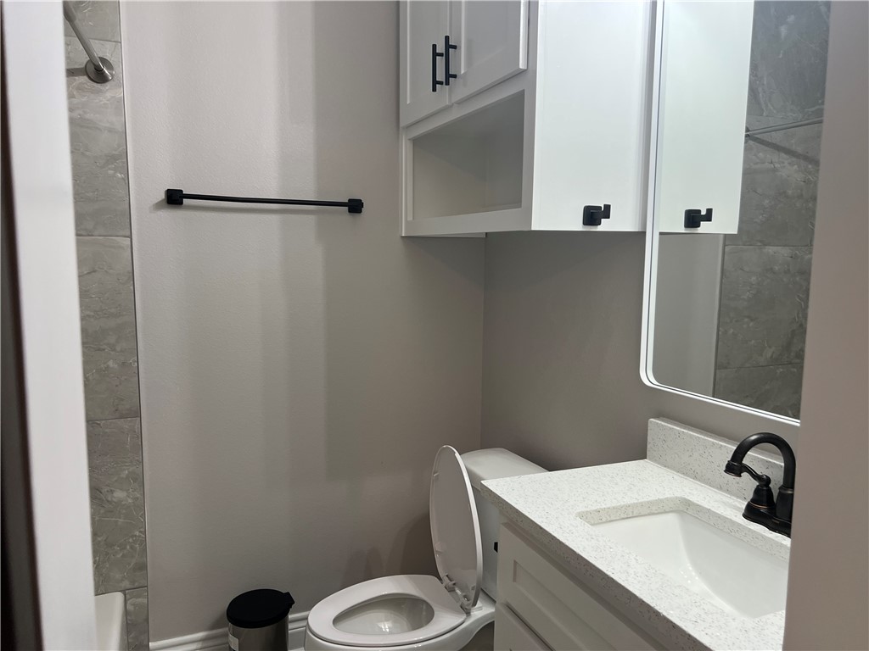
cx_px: 434
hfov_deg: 67.3
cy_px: 326
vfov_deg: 53.1
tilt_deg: -7.3
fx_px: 653
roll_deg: -0.3
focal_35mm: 26
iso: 64
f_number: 1.5
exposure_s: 1/60
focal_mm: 5.7
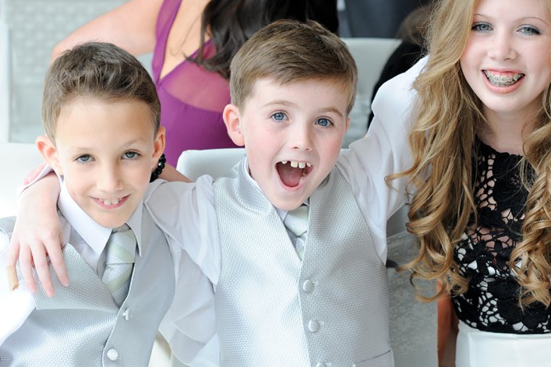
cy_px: 137
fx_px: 1729
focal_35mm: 113
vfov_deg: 12.1
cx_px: 312
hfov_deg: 18.1
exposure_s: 1/400
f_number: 5
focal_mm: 85
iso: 800
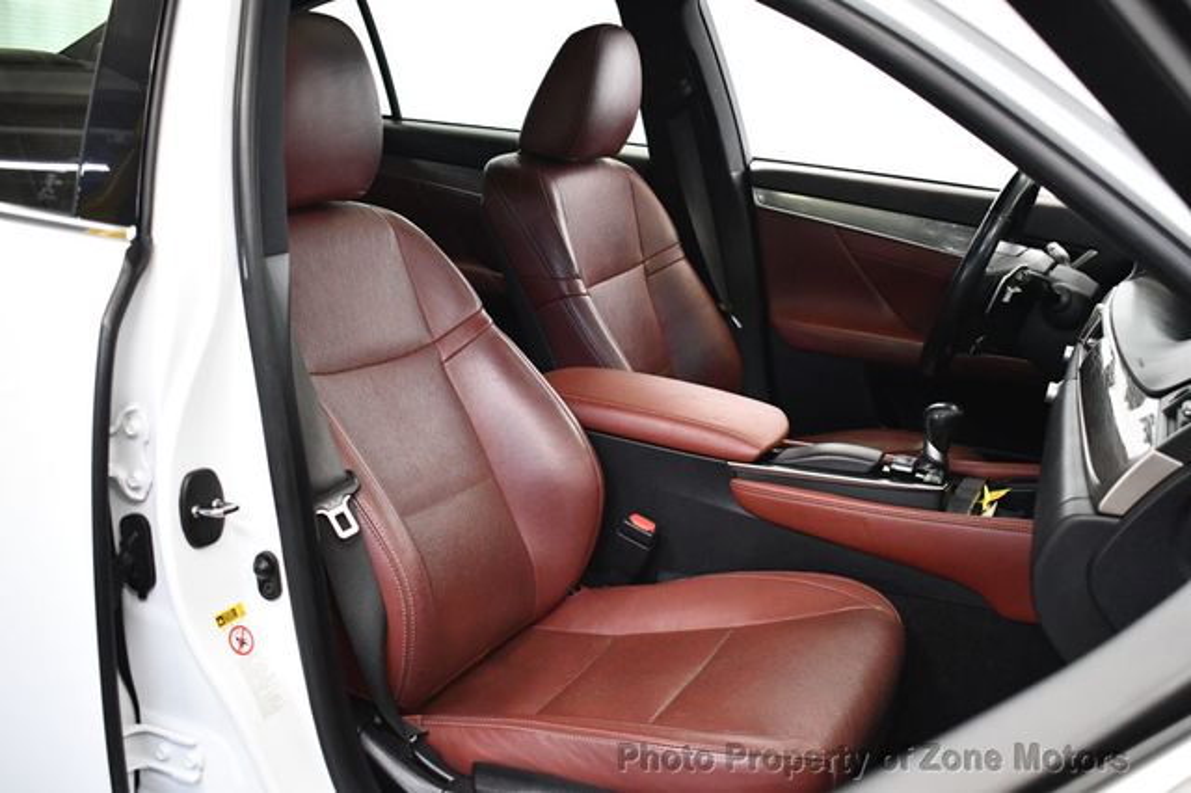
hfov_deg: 49.6
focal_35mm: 39
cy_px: 396
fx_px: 1290
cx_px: 596
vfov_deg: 34.2
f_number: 4
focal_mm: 26
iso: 3200
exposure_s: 1/125
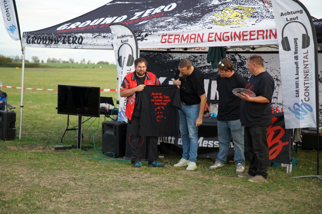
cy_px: 107
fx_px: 626
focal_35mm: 70
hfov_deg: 28.8
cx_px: 161
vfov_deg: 19.4
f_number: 2.8
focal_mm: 70
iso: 250
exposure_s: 1/250
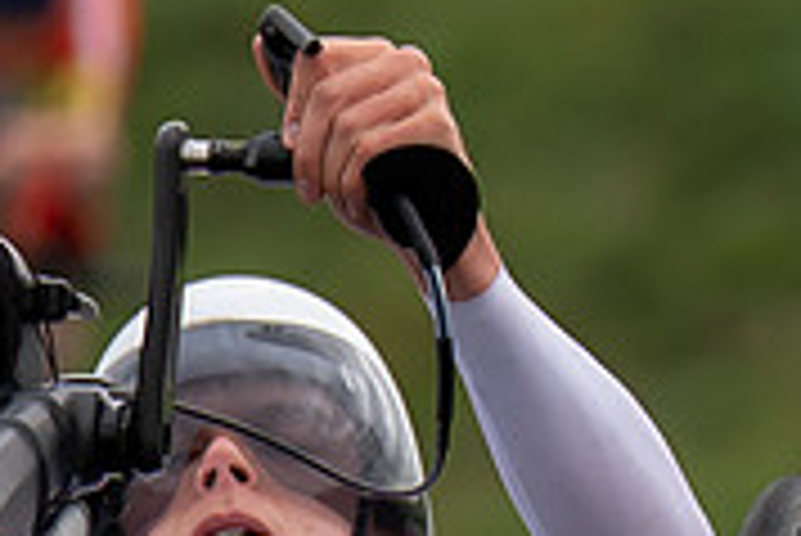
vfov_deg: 0.7
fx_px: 44401
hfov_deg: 1.0
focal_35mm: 1994
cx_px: 165
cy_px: 1254
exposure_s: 1/1000
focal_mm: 194
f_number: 3.5
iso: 125
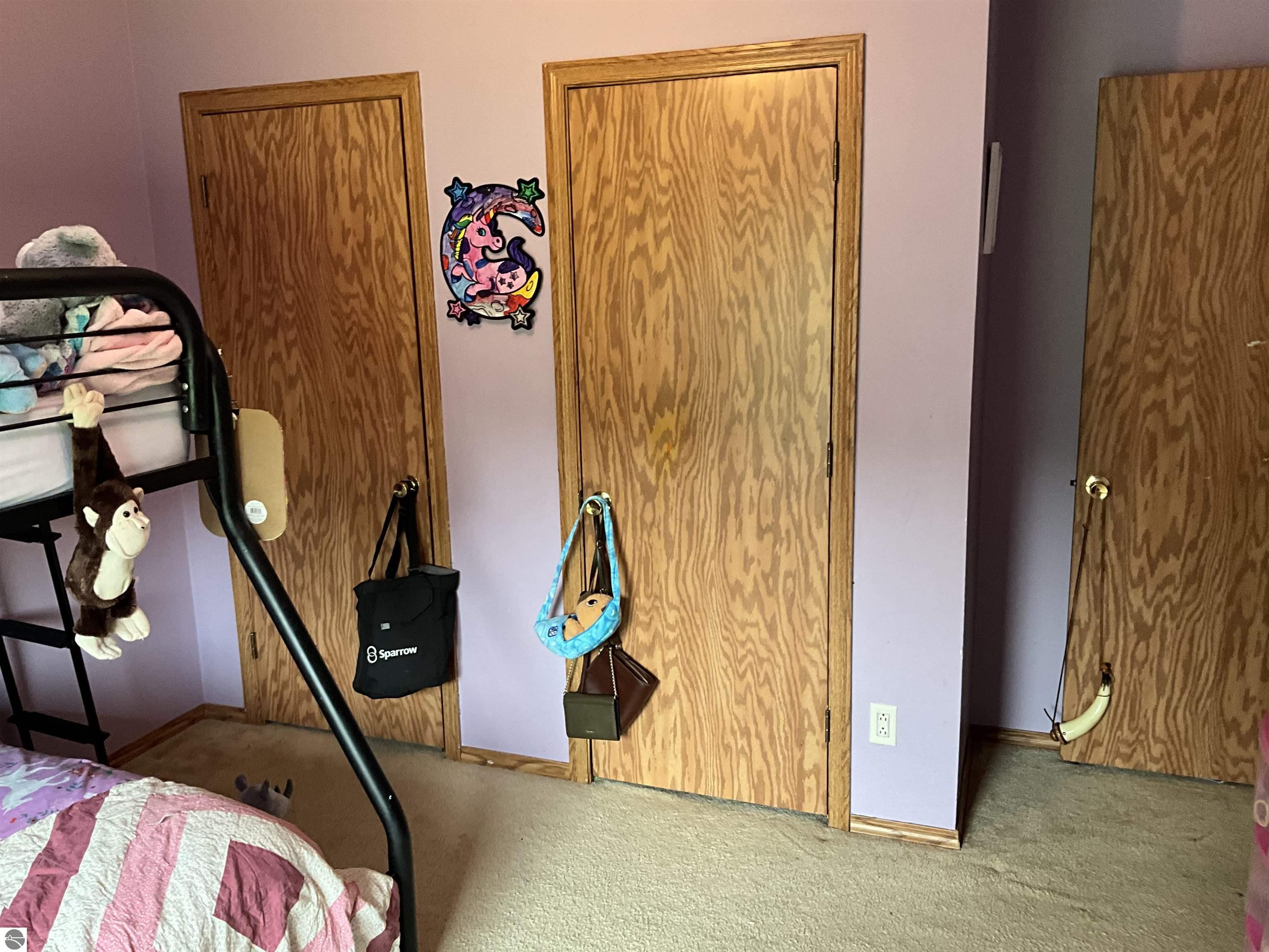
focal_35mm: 29
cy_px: 476
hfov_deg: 61.7
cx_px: 634
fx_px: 1063
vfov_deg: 48.2
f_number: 1.8
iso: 125
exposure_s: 1/60
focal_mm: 3
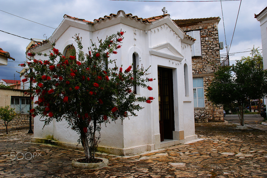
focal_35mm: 36
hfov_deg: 53.2
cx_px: 134
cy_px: 89
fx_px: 267
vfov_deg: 36.8
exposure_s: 1/320
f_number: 7.1
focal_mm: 24
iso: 100
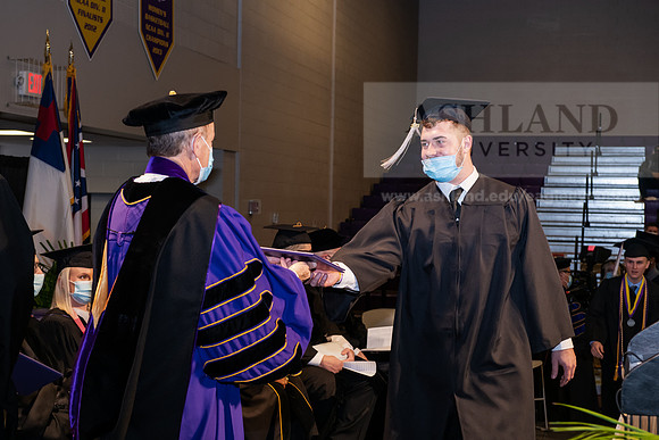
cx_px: 330
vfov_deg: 21.9
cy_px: 220
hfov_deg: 32.4
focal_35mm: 62
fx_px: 1135
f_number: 6.3
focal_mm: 62
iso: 1600
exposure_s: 1/200
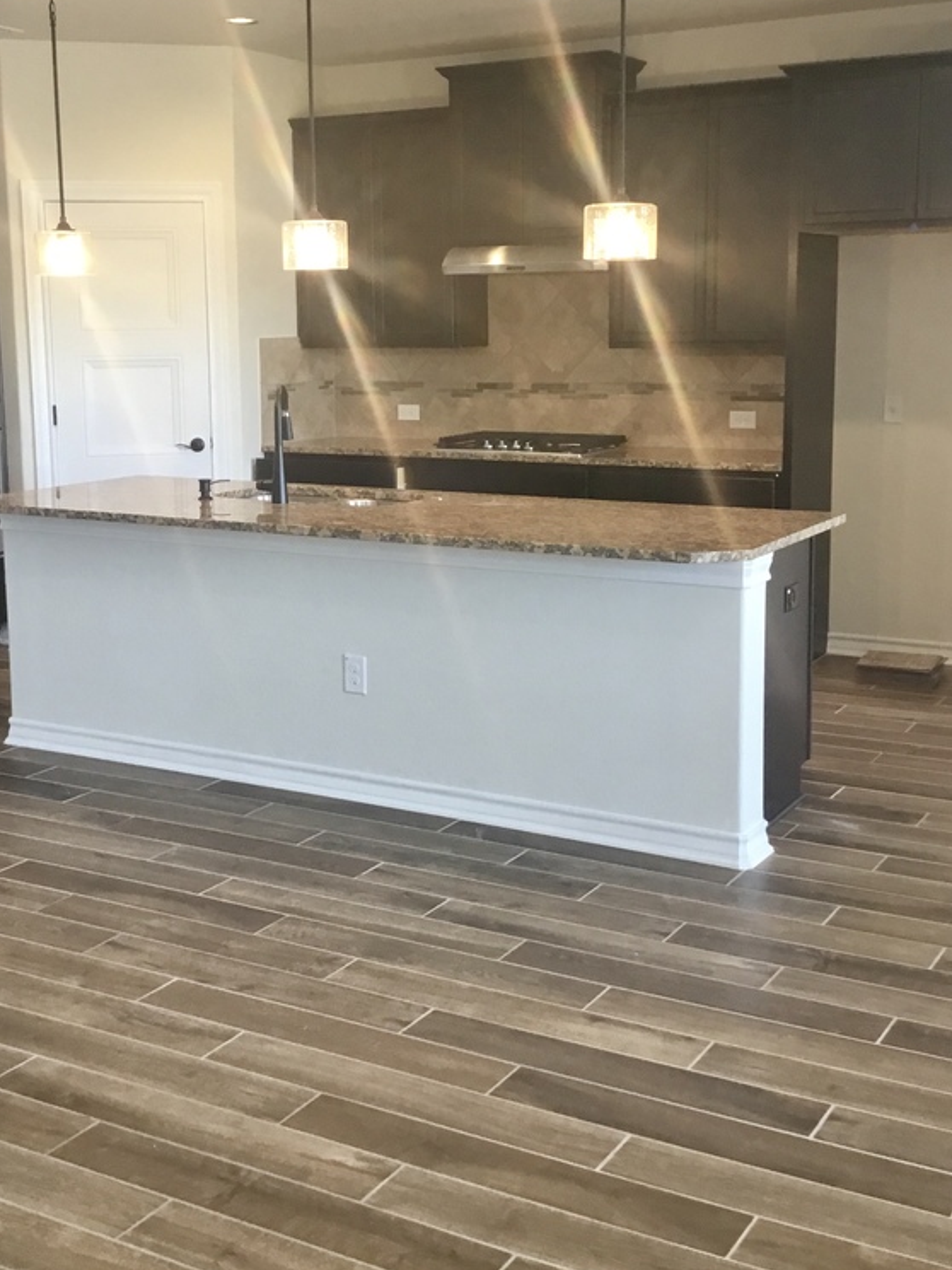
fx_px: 1650
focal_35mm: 45
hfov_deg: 32.1
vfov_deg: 42.0
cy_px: 541
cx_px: 418
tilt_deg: -7.5
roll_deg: -0.2
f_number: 2.4
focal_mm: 3.3
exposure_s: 1/30
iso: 64
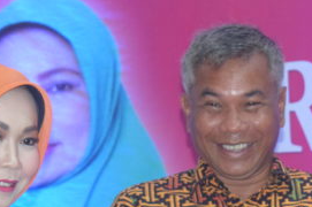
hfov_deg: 10.2
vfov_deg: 6.8
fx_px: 1749
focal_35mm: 202
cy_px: 212
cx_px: 128
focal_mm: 52
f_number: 5.6
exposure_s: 1/60
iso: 3200
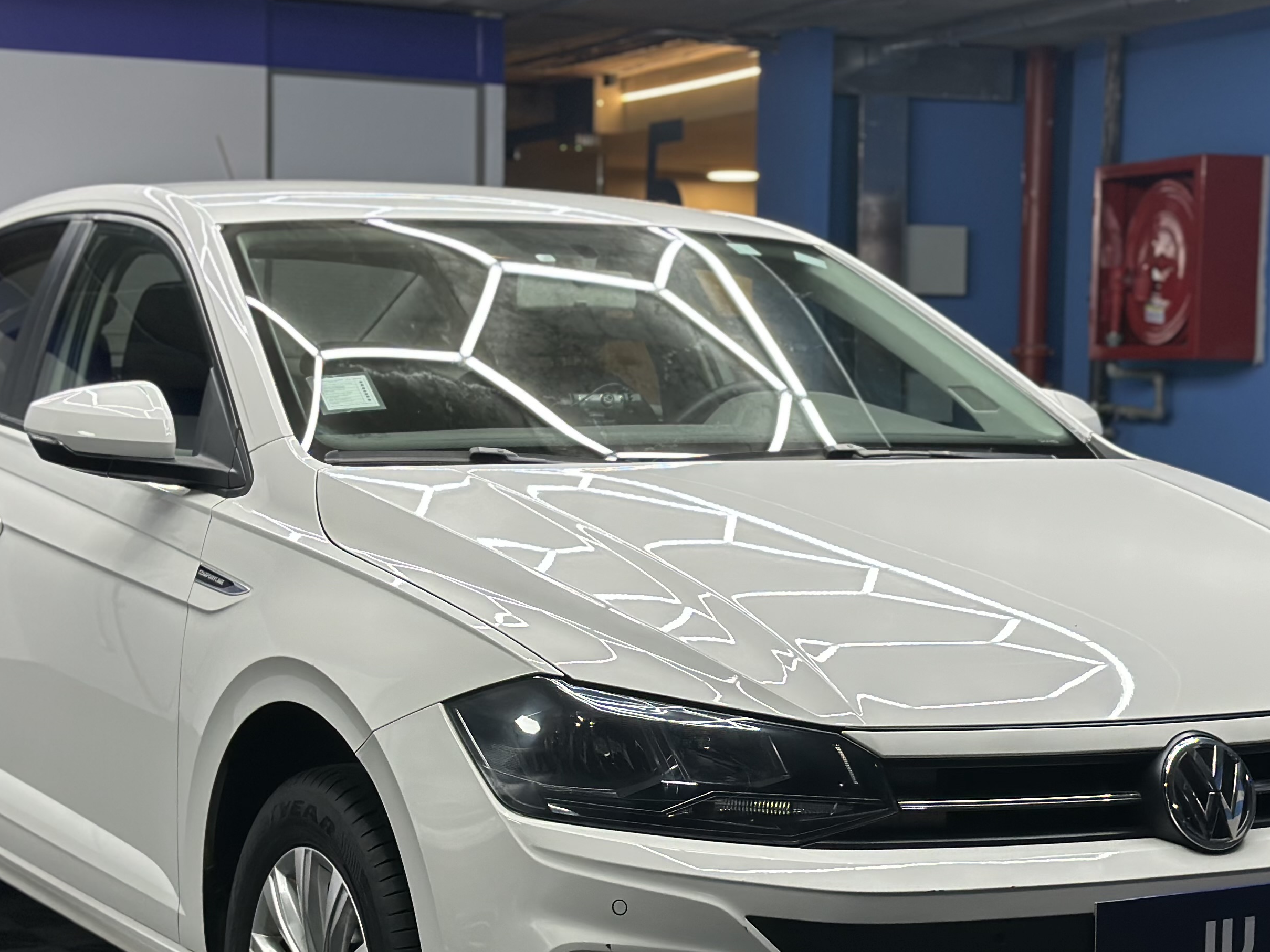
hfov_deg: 24.4
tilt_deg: -4.4
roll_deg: -0.7
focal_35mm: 80
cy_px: 567
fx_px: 2935
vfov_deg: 18.4
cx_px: 645
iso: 80
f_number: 1.78
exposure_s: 1/100
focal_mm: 6.86
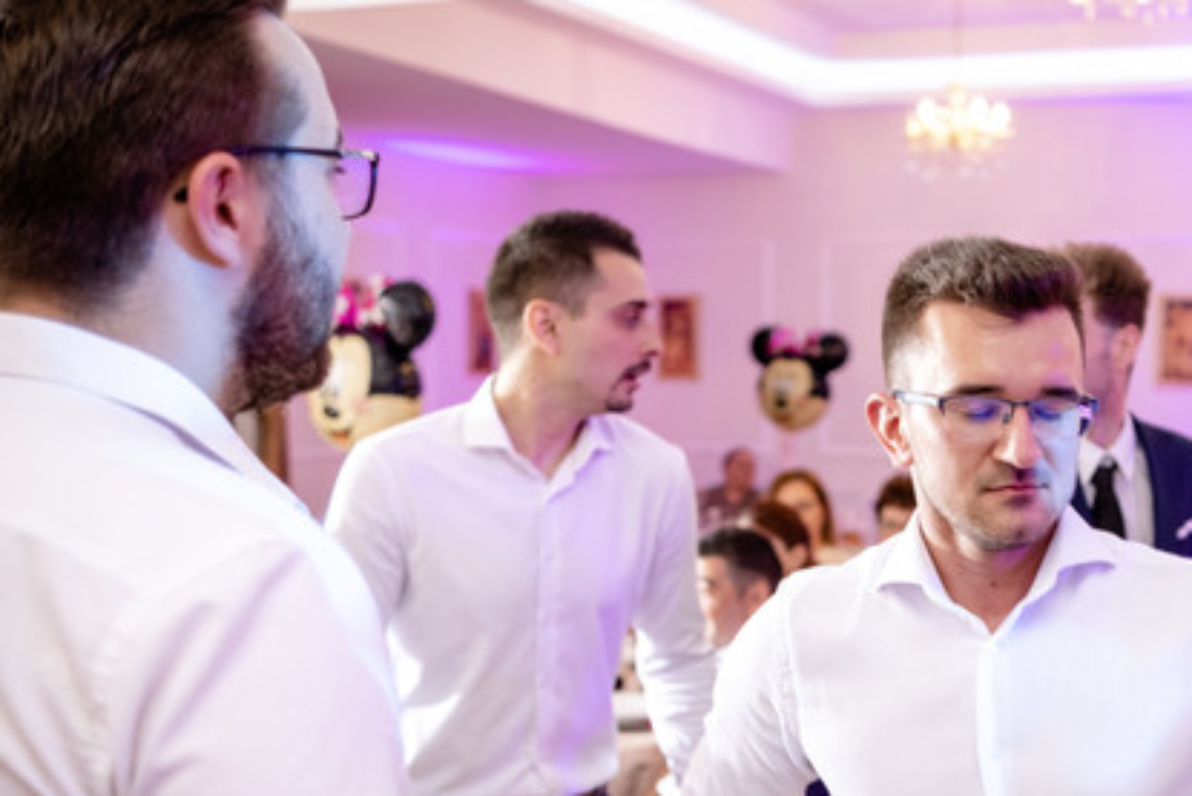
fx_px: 1789
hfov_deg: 36.1
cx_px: 885
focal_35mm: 54
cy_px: 591
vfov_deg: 24.8
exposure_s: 1/200
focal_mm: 23
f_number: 2
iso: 1000
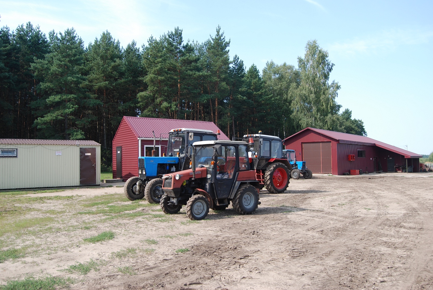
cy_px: 145
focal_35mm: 30
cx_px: 216
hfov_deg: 61.9
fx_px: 361
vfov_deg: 43.7
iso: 100
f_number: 6.3
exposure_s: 1/125
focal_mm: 20
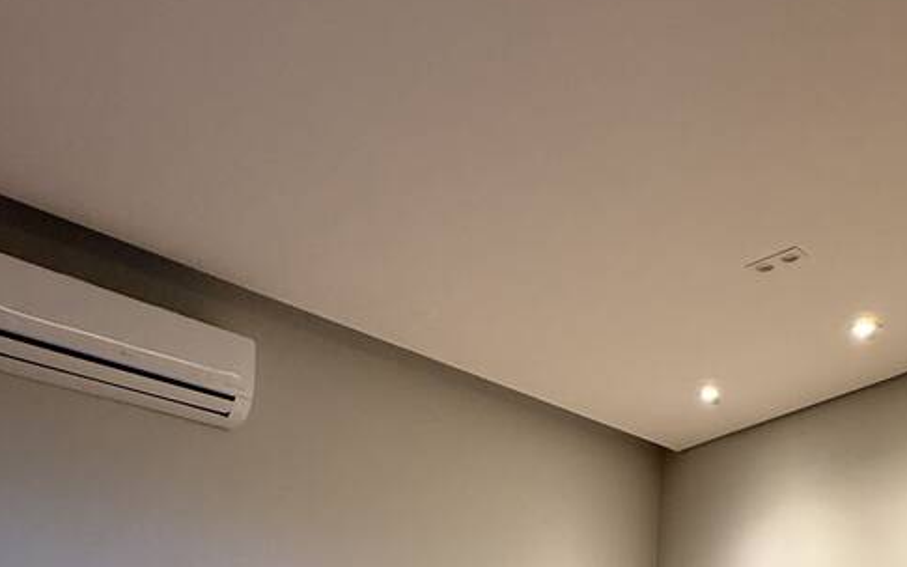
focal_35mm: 33
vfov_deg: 30.2
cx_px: 541
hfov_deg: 57.7
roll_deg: -3.1
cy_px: 740
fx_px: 816
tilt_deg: -4.0
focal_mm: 2.22
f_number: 2.2
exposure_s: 1/60
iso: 320
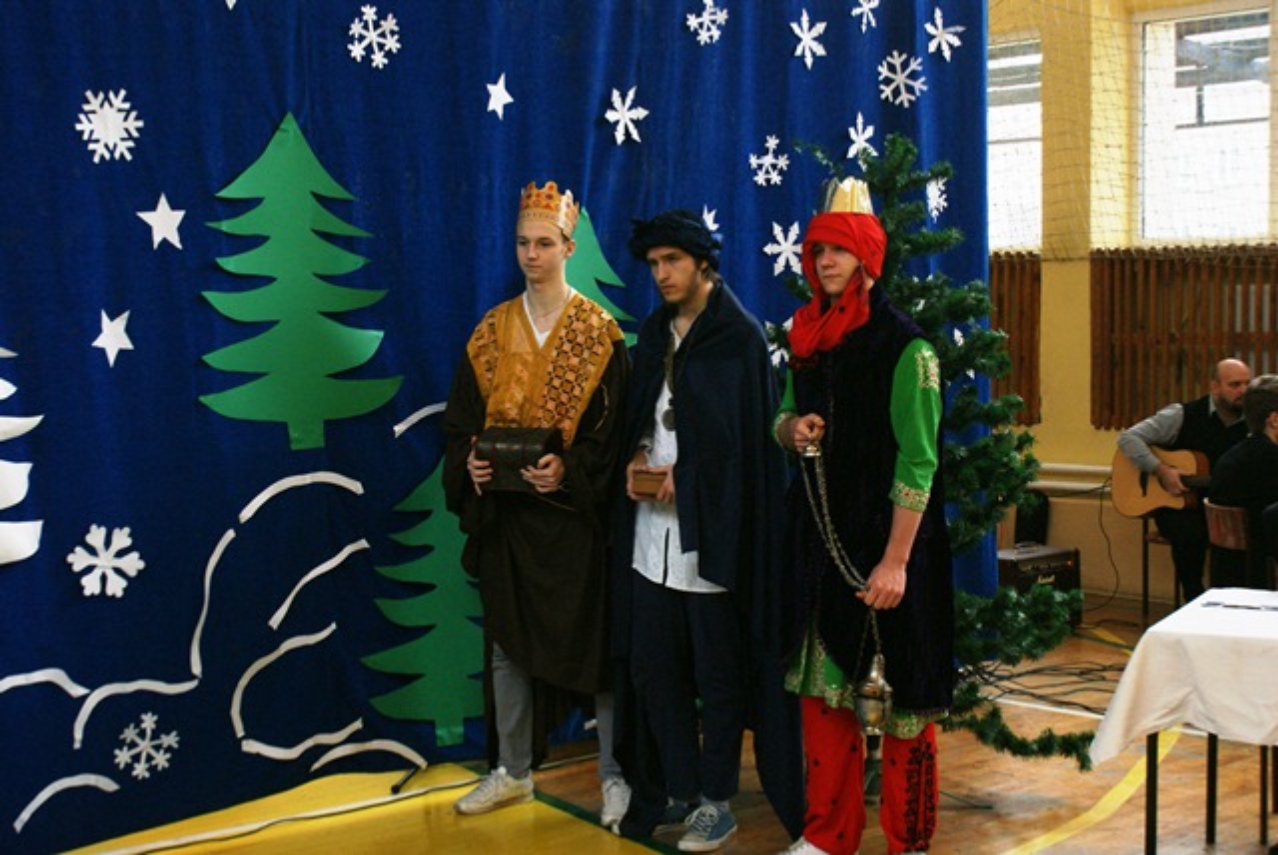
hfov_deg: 37.8
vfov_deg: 25.8
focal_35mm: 52
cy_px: 428
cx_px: 639
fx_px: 1865
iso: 400
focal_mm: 35
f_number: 5.6
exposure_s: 1/60
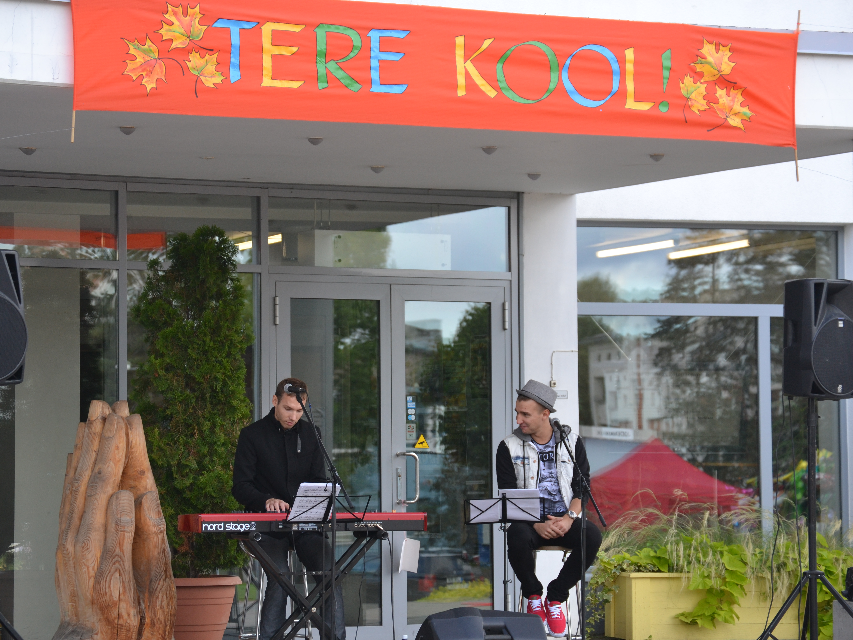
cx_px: 381
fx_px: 3129
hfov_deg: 15.5
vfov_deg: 11.7
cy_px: 319
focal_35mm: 127
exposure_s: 1/320
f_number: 4.5
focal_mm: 78
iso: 400
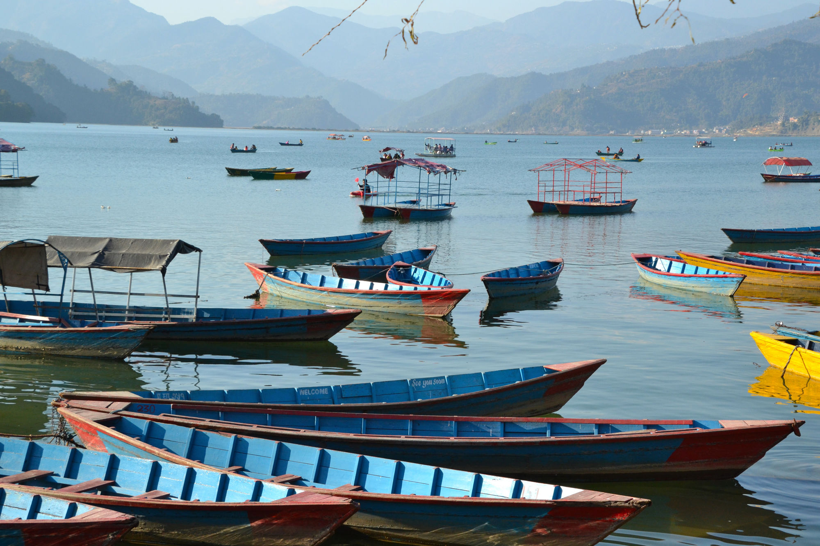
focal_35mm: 66
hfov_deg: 30.5
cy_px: 273
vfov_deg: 20.6
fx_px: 1503
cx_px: 410
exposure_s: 1/800
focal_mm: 44
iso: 800
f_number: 10
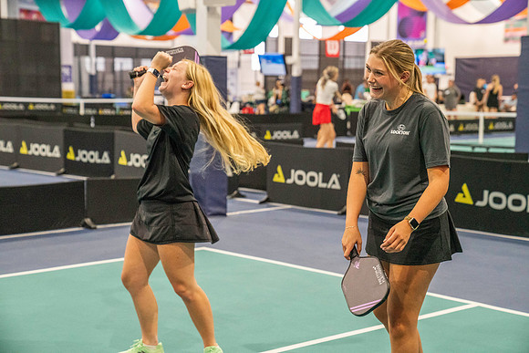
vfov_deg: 19.5
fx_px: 1029
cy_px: 176
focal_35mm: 70
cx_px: 264
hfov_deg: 28.8
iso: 10000
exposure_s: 1/640
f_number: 4
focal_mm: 70
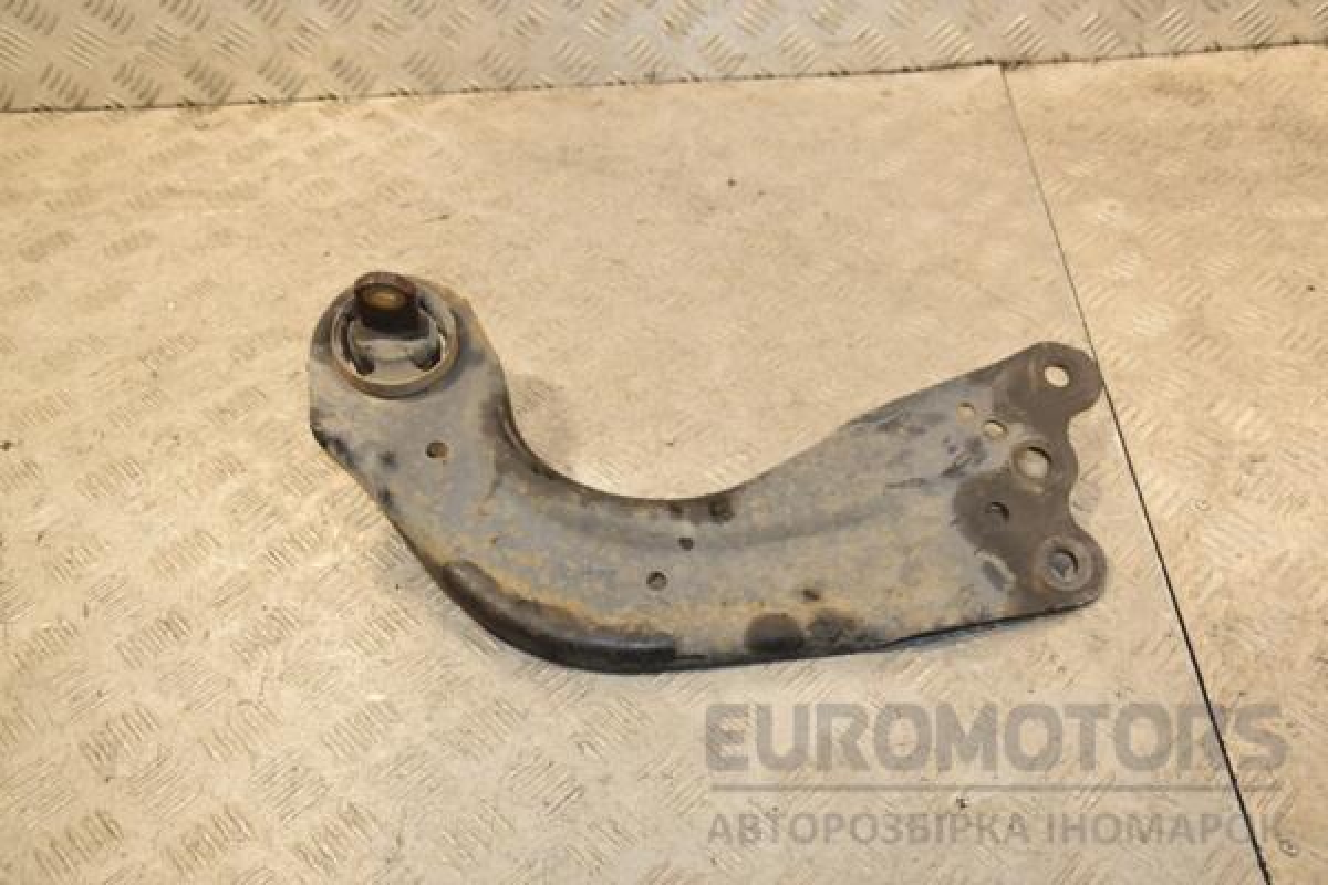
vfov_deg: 35.5
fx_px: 1383
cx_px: 664
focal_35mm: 38
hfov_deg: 51.3
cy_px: 442
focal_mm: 25
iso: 800
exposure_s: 1/200
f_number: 6.3
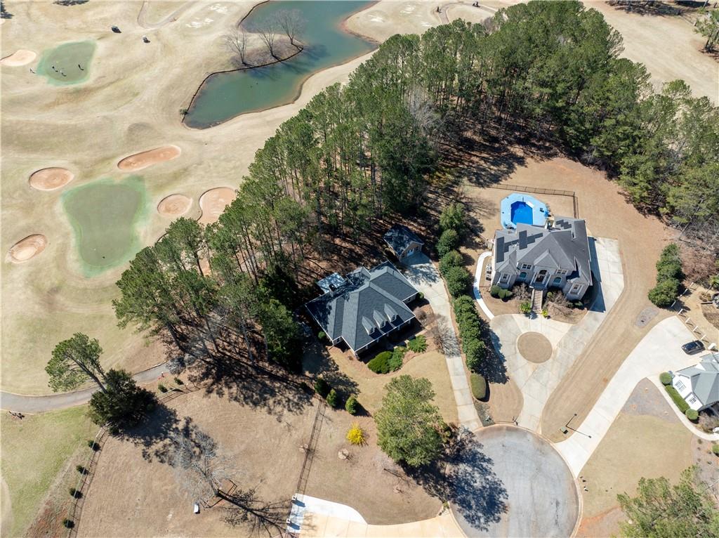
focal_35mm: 24
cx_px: 360
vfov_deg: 56.7
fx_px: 498
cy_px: 269
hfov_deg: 71.6
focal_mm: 12.29
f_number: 2.8
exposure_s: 1/1600
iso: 100
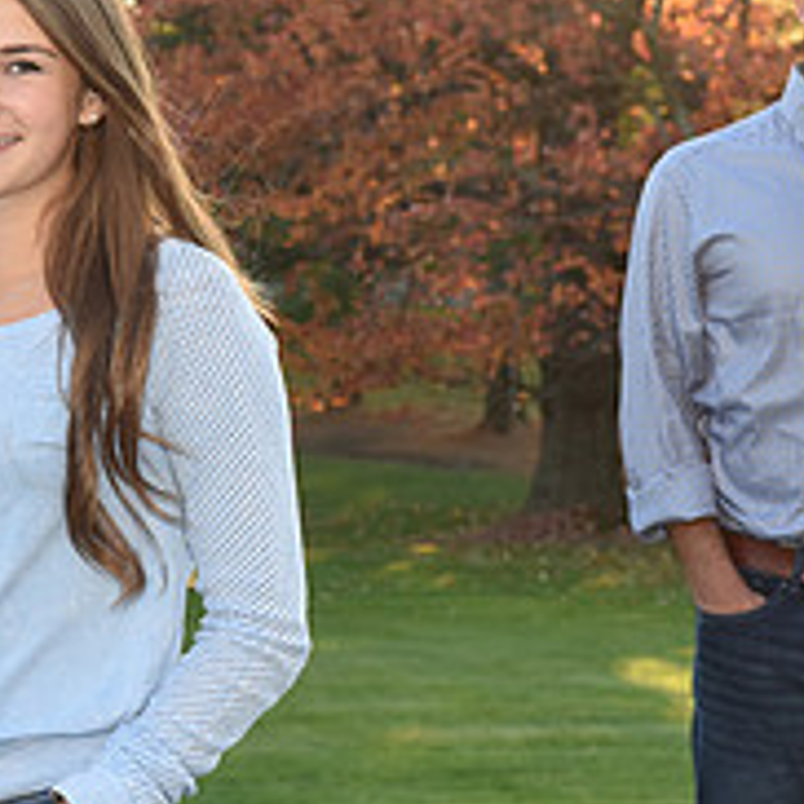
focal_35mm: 149
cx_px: 252
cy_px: 364
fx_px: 3915
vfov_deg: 11.7
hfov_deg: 11.7
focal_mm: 55
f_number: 6.3
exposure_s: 1/200
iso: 640
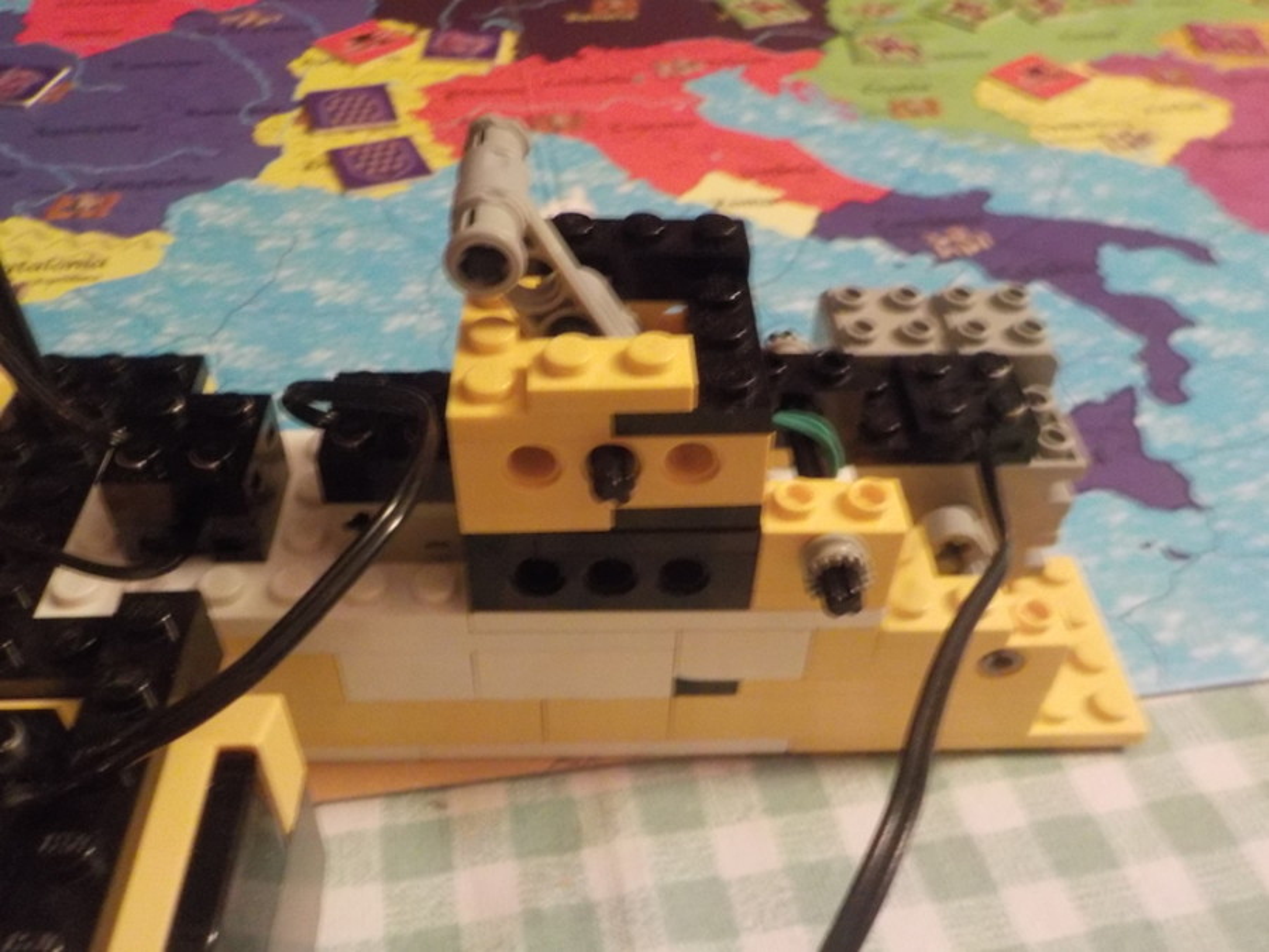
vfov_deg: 46.8
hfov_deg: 60.0
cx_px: 634
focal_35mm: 30
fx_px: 1100
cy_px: 476
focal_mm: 4.1
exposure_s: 1/8
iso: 800
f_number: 3.3
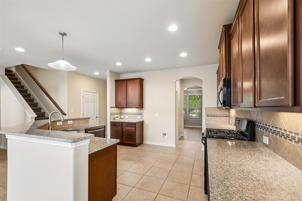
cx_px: 151
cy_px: 100
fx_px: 126
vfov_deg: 77.3
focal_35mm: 15
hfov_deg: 100.4
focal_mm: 10
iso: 400
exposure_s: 1/15
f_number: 8
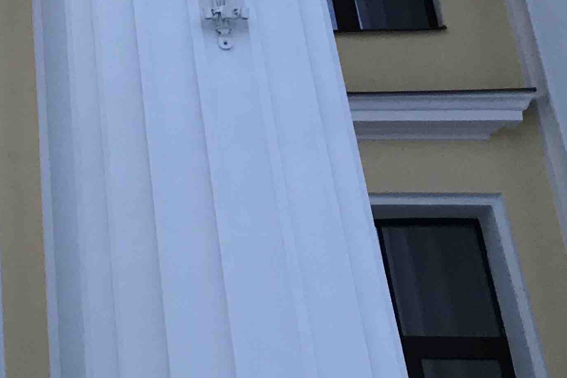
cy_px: -86
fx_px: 1339
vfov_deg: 15.4
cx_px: -163
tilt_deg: +30.8
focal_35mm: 85
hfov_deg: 21.7
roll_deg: -2.1
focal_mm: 3.99
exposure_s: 1/33
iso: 32
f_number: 1.8
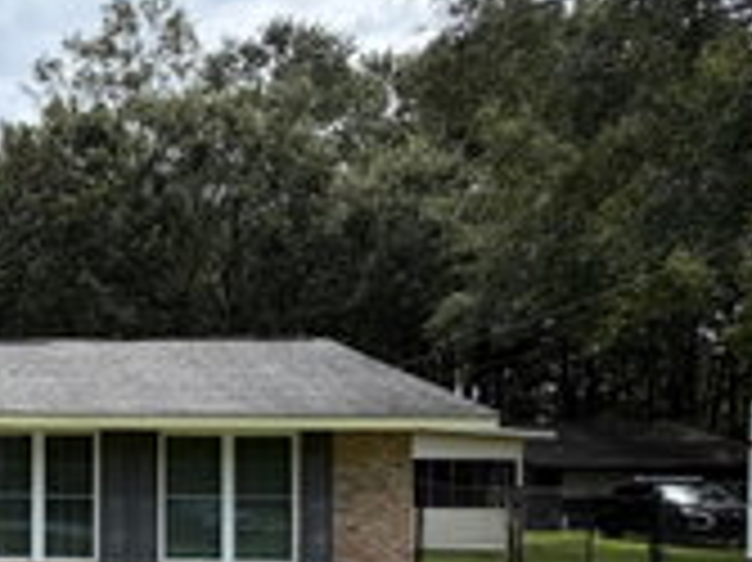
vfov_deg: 32.4
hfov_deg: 35.7
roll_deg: +0.1
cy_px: 472
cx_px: -122
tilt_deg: +0.2
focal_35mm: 43
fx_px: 933
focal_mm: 2.22
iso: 25
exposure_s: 1/770
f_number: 2.2
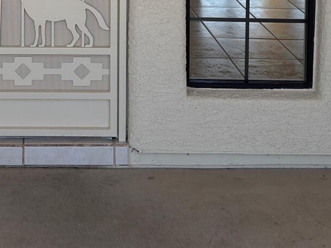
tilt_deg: -4.4
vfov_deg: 16.8
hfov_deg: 23.8
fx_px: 765
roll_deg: +0.2
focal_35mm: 80
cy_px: -123
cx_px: 41
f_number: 1.78
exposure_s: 1/929
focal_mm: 6.76
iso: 80
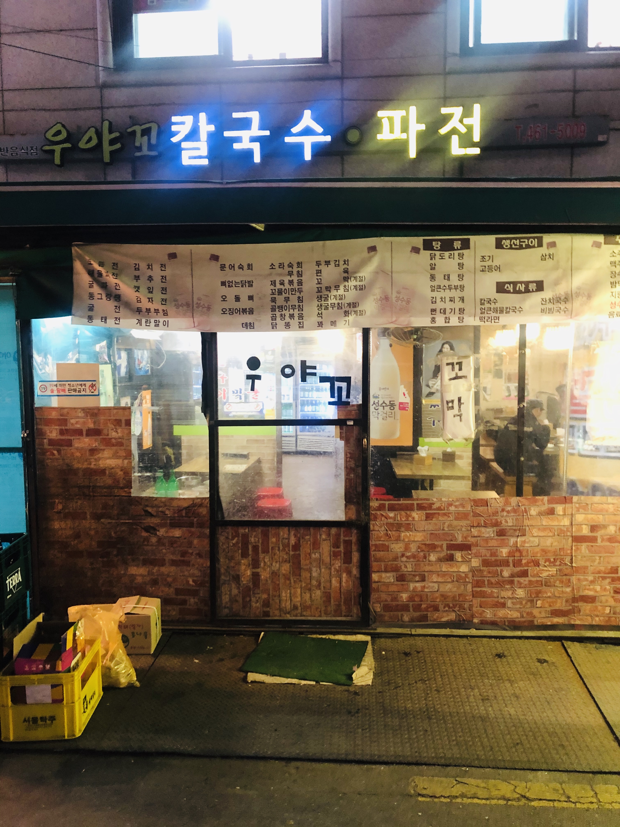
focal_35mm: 28
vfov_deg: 63.4
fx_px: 669
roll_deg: +0.0
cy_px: 414
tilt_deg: -4.3
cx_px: 310
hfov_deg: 49.7
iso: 100
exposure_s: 1/6
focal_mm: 3.99
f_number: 1.8
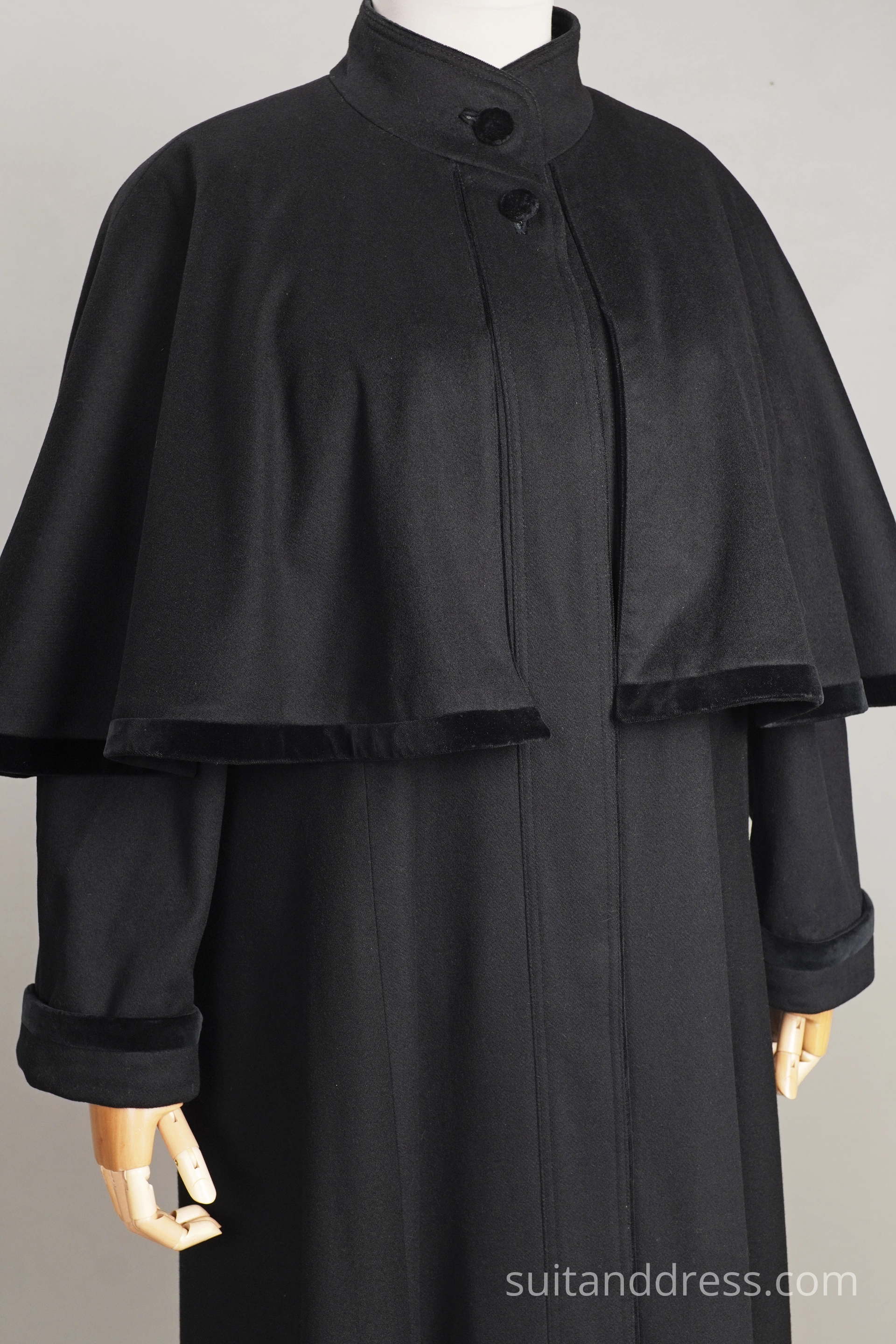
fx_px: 1792
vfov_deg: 41.1
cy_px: 672
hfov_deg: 28.1
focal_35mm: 48
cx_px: 448
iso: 400
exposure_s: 1/30
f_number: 6.3
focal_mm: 32
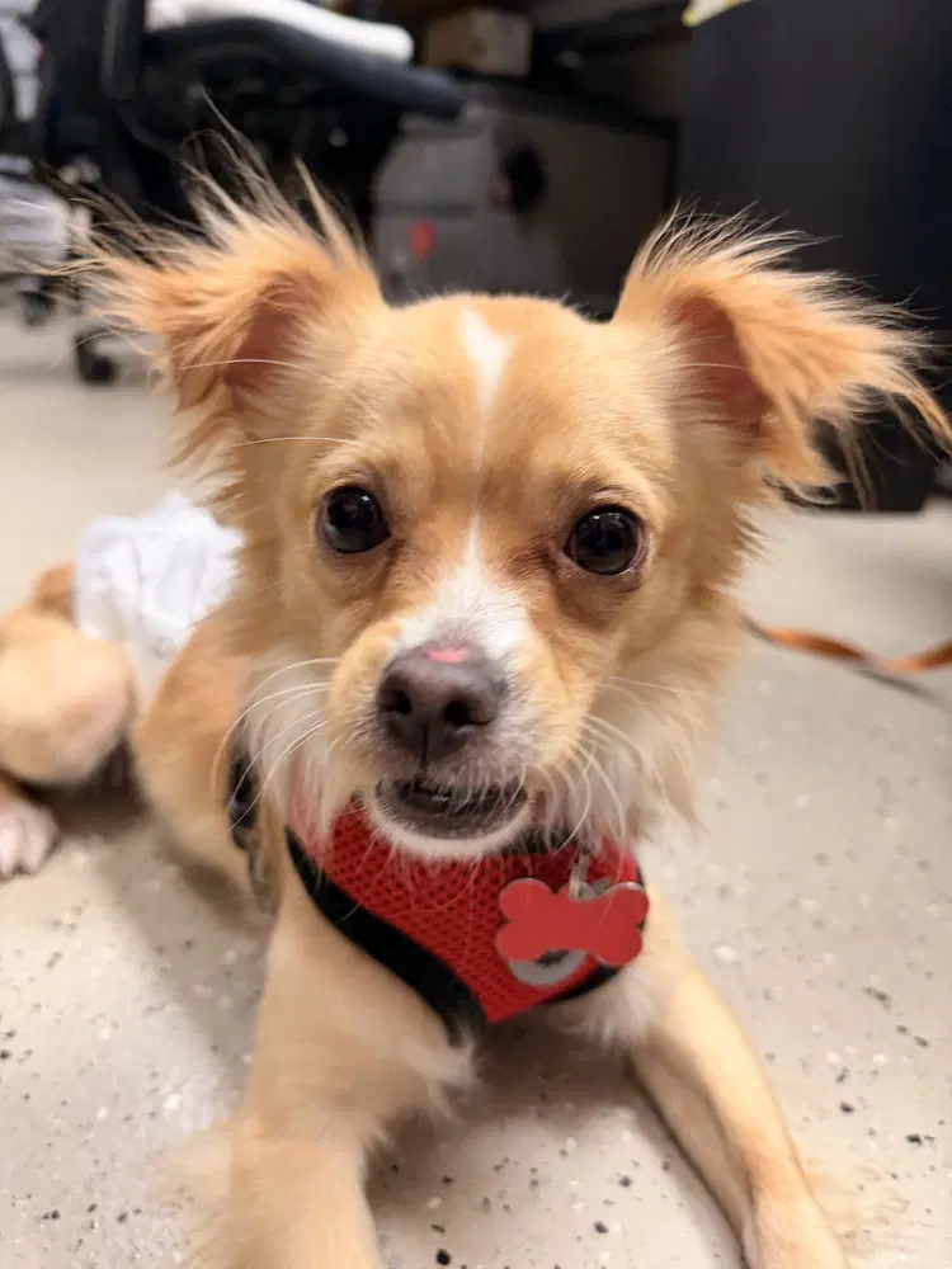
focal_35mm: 24
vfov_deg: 71.6
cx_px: 476
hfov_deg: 56.8
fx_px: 880
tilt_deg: -23.0
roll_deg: -2.0
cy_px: 634
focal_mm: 6.76
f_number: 1.78
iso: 400
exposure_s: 1/60
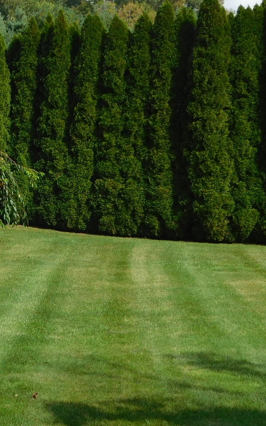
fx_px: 1032
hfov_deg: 14.5
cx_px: 10
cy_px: 192
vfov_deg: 23.3
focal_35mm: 89
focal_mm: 6.3
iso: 125
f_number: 3.5
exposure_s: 1/1000
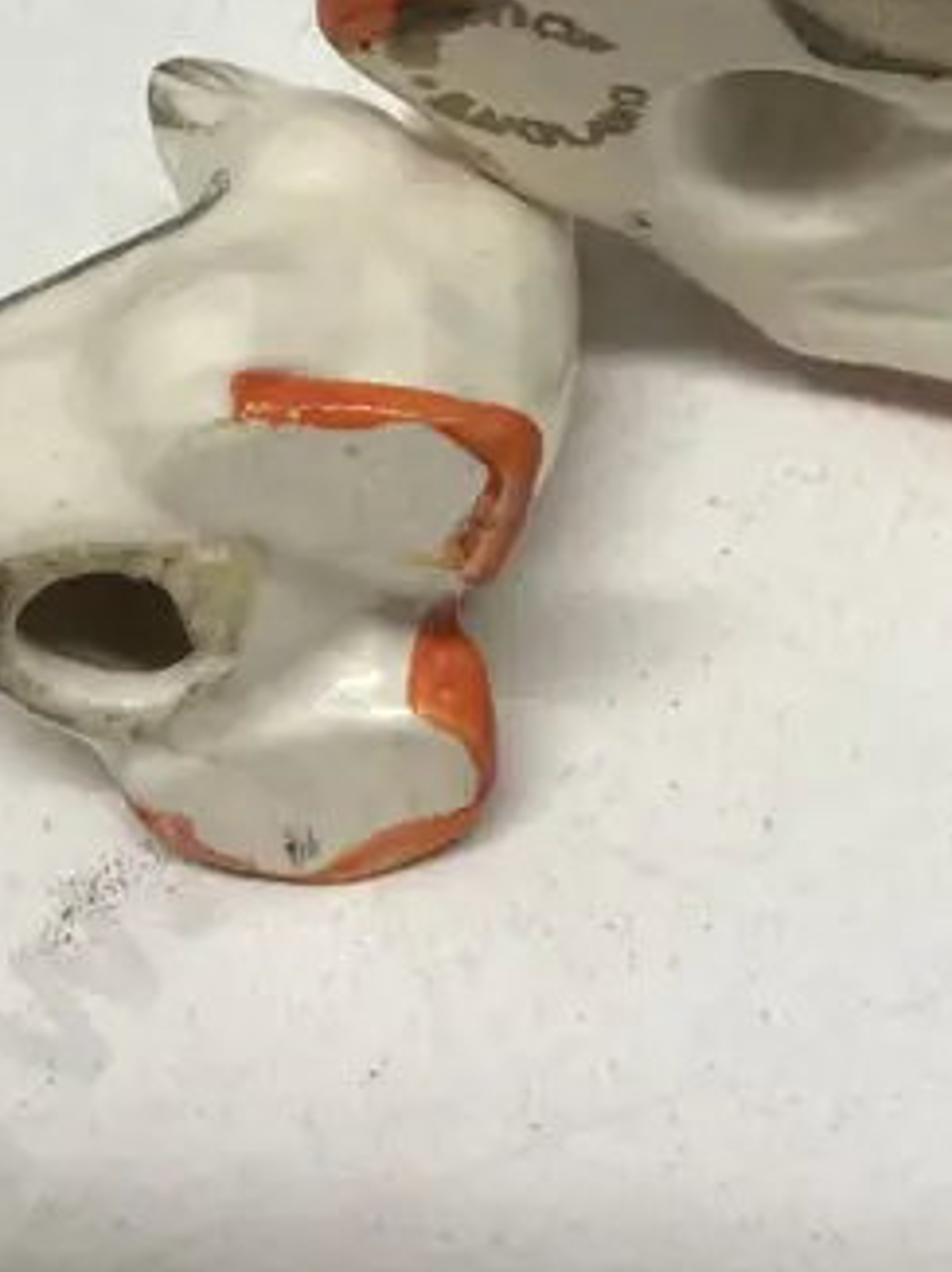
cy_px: -160
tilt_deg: -39.7
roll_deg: -3.2
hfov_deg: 16.4
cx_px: 932
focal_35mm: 88
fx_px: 3231
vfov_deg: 21.1
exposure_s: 1/100
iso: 64
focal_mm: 3.99
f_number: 1.8
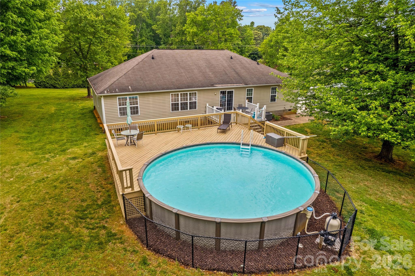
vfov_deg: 57.2
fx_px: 253
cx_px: 208
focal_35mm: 22
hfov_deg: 78.6
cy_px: 138
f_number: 2.8
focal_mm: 8.38
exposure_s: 1/400
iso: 100
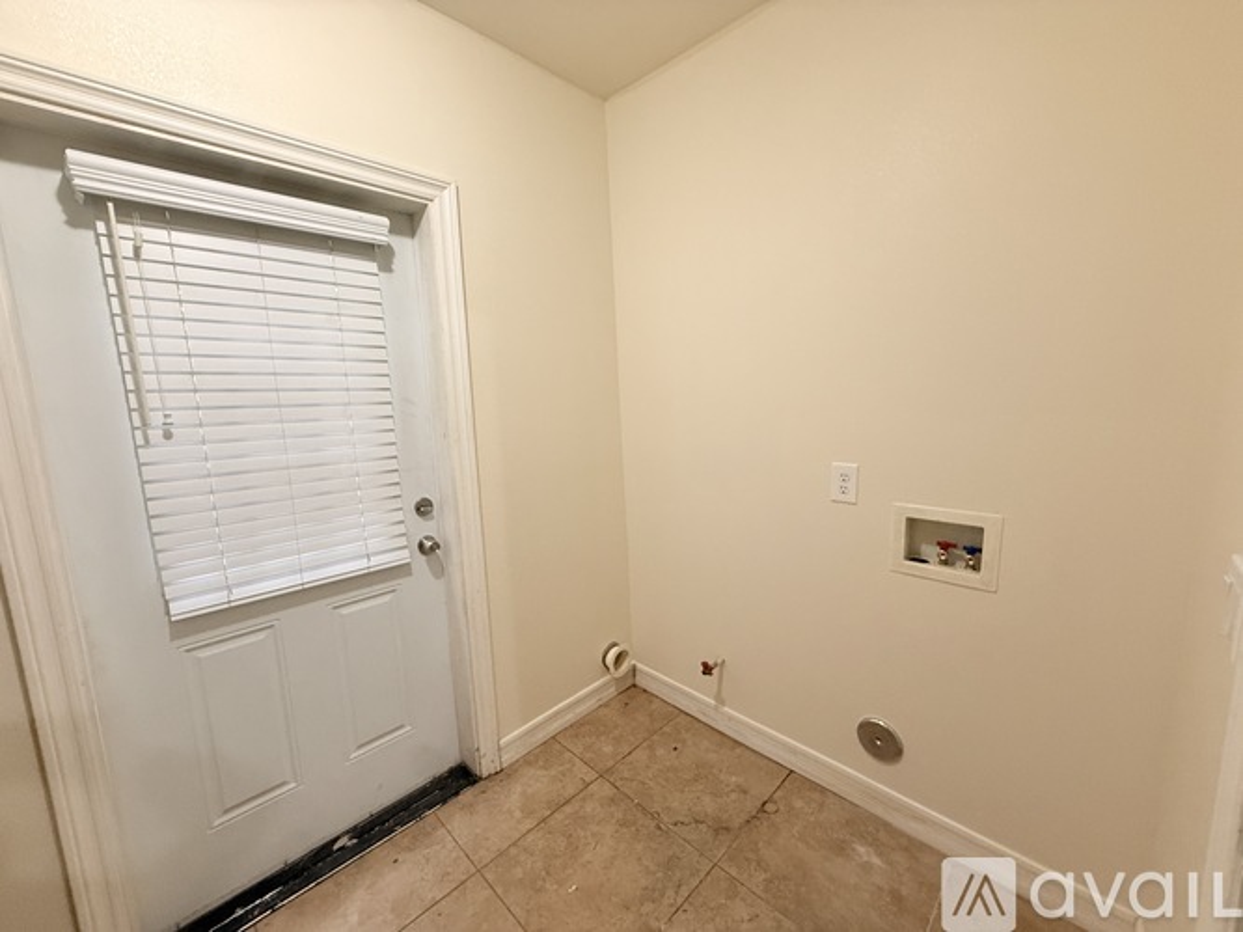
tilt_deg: -8.6
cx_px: 622
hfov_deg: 102.1
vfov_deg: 85.7
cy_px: 466
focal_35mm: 14
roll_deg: +1.7
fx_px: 503
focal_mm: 2.22
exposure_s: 1/60
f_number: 2.2
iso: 320
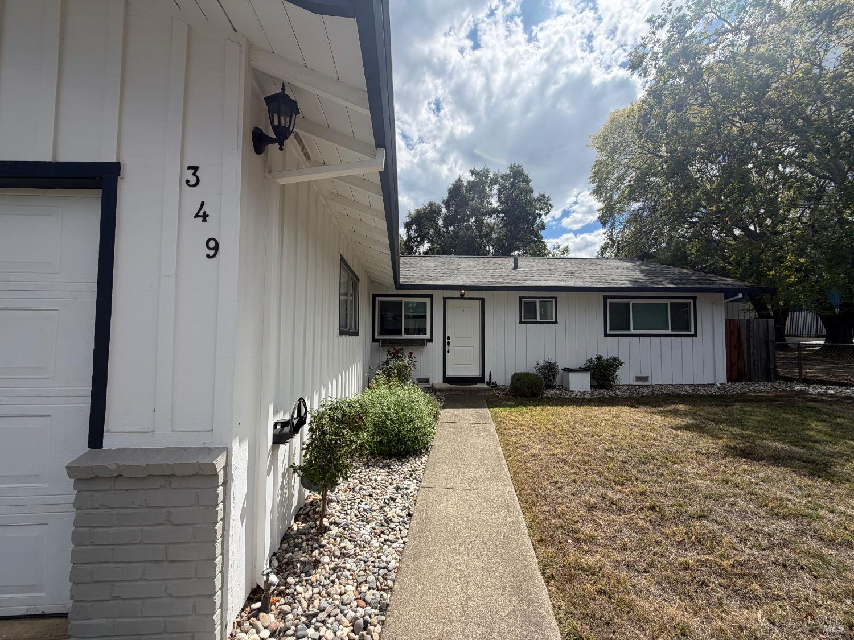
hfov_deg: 102.1
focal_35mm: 14
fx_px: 345
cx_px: 427
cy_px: 320
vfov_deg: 85.7
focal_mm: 2.22
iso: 32
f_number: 2.2
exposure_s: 1/1189
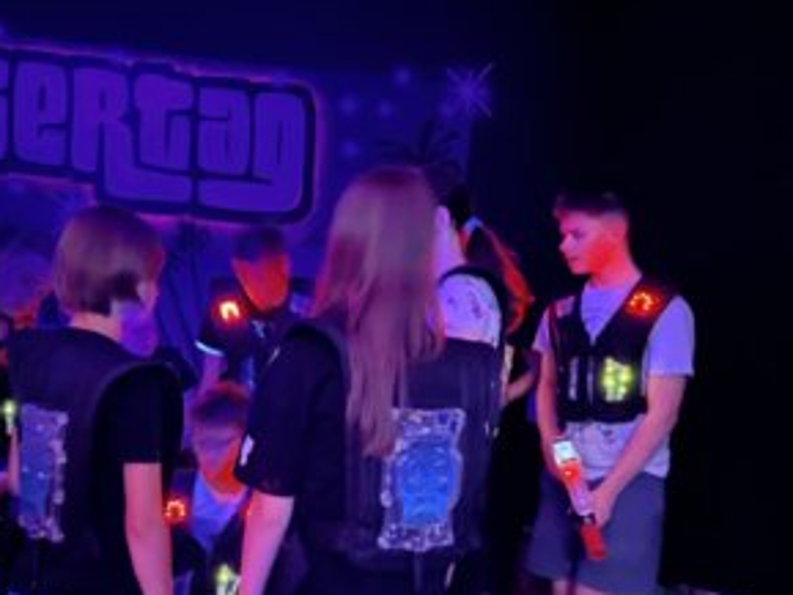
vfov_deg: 39.2
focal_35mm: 36
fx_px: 825
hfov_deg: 50.2
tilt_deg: -7.1
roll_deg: -2.7
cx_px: 250
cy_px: 400
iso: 1250
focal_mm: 5.1
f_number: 1.6
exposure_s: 1/9
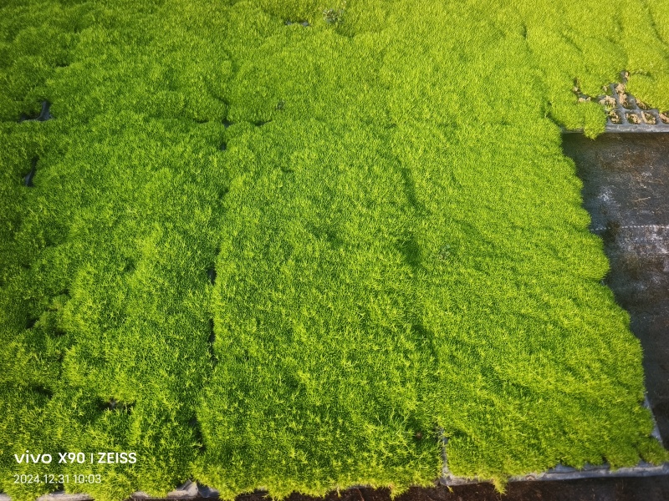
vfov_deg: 58.9
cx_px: 334
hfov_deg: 73.9
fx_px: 445
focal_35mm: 23
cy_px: 250
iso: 72
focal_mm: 5.5
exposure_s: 1/132
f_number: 1.75
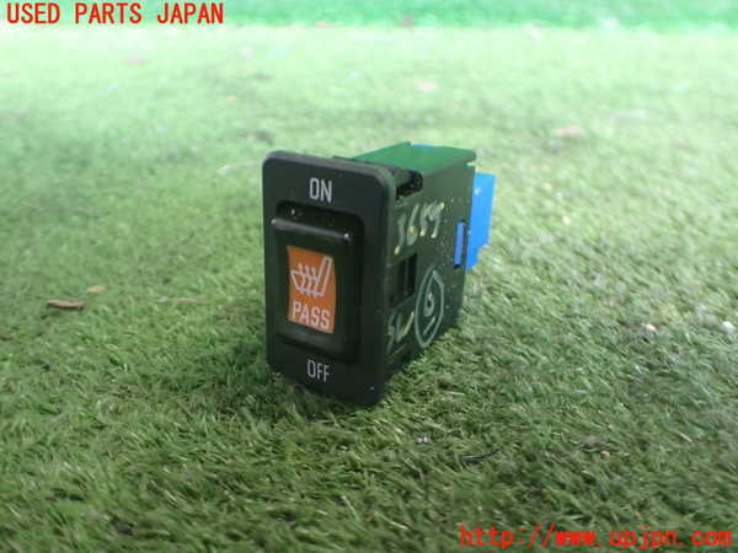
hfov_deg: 60.0
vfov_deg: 46.8
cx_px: 369
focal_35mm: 30
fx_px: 640
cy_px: 276
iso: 800
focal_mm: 5.4
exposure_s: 1/50
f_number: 2.3
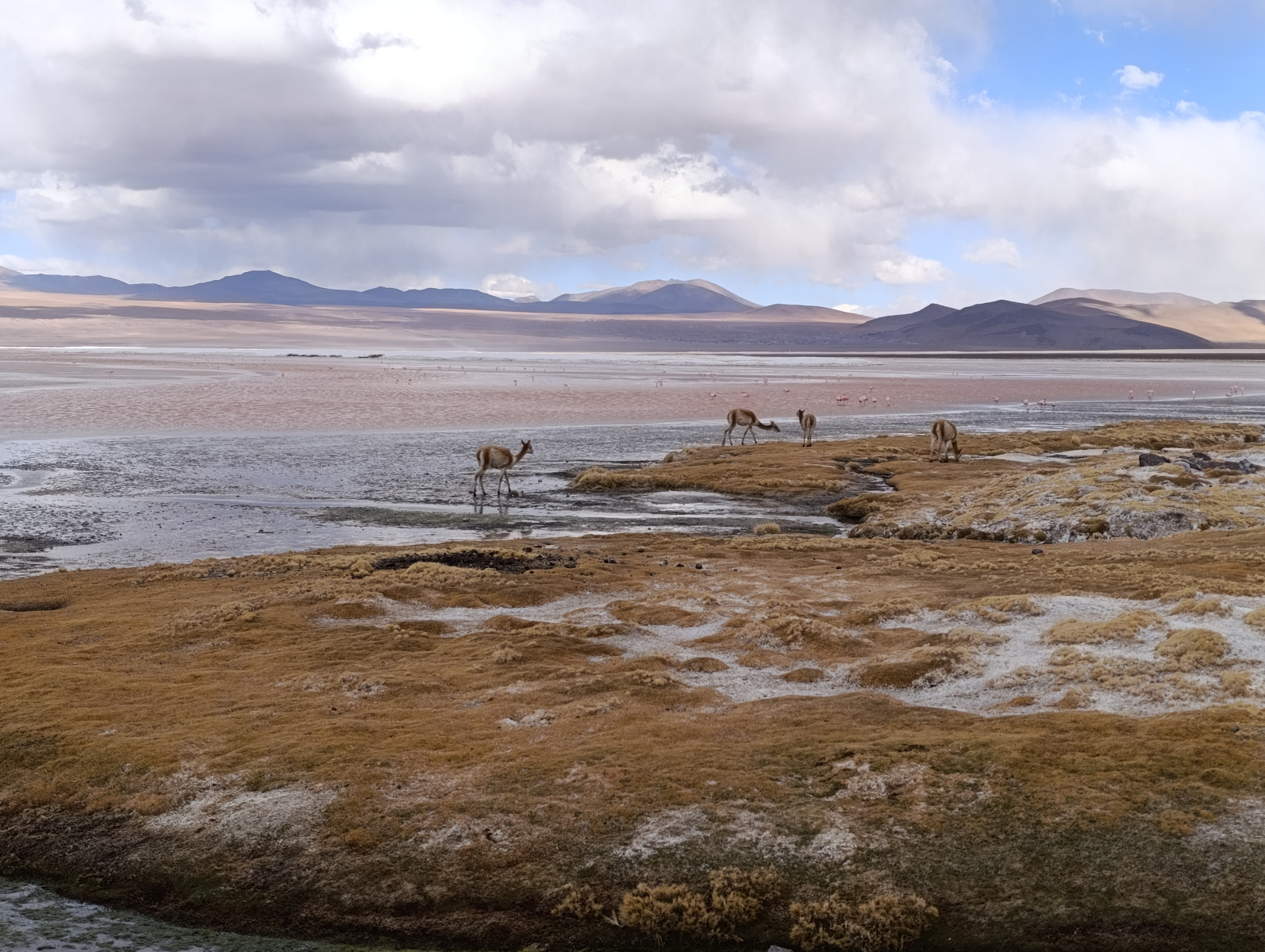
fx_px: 842
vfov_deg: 59.0
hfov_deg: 73.8
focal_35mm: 23
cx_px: 632
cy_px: 476
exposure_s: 1/592
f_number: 1.6
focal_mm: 6.14
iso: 50
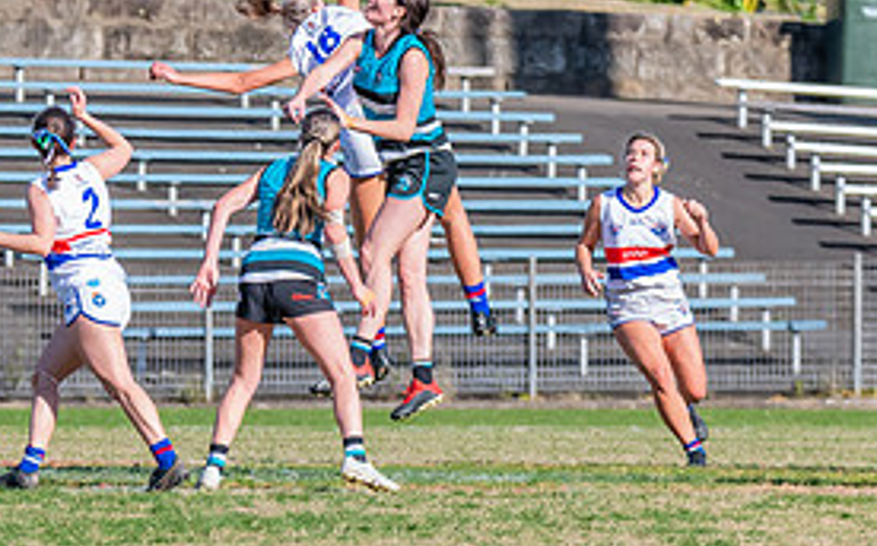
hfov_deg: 2.4
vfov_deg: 1.5
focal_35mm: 886
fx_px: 21159
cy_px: 168
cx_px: 317
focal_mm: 280
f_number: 9
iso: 800
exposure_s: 1/1600
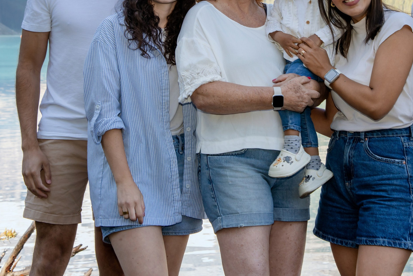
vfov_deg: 14.4
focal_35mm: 94
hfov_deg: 21.6
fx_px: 1078
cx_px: 276
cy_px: 15
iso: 320
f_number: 6.3
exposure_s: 1/200
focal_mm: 43
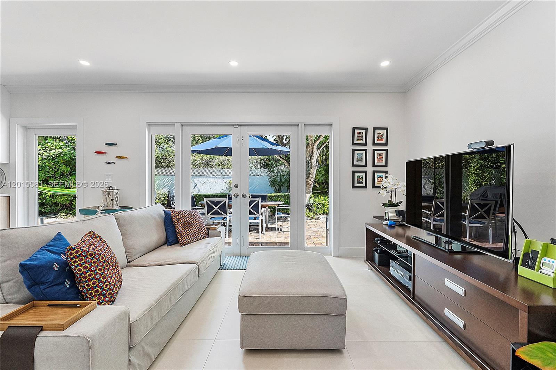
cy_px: 185
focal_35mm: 15
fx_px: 232
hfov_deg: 100.4
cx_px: 278
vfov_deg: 77.3
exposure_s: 1/40
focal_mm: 10
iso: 250
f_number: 9
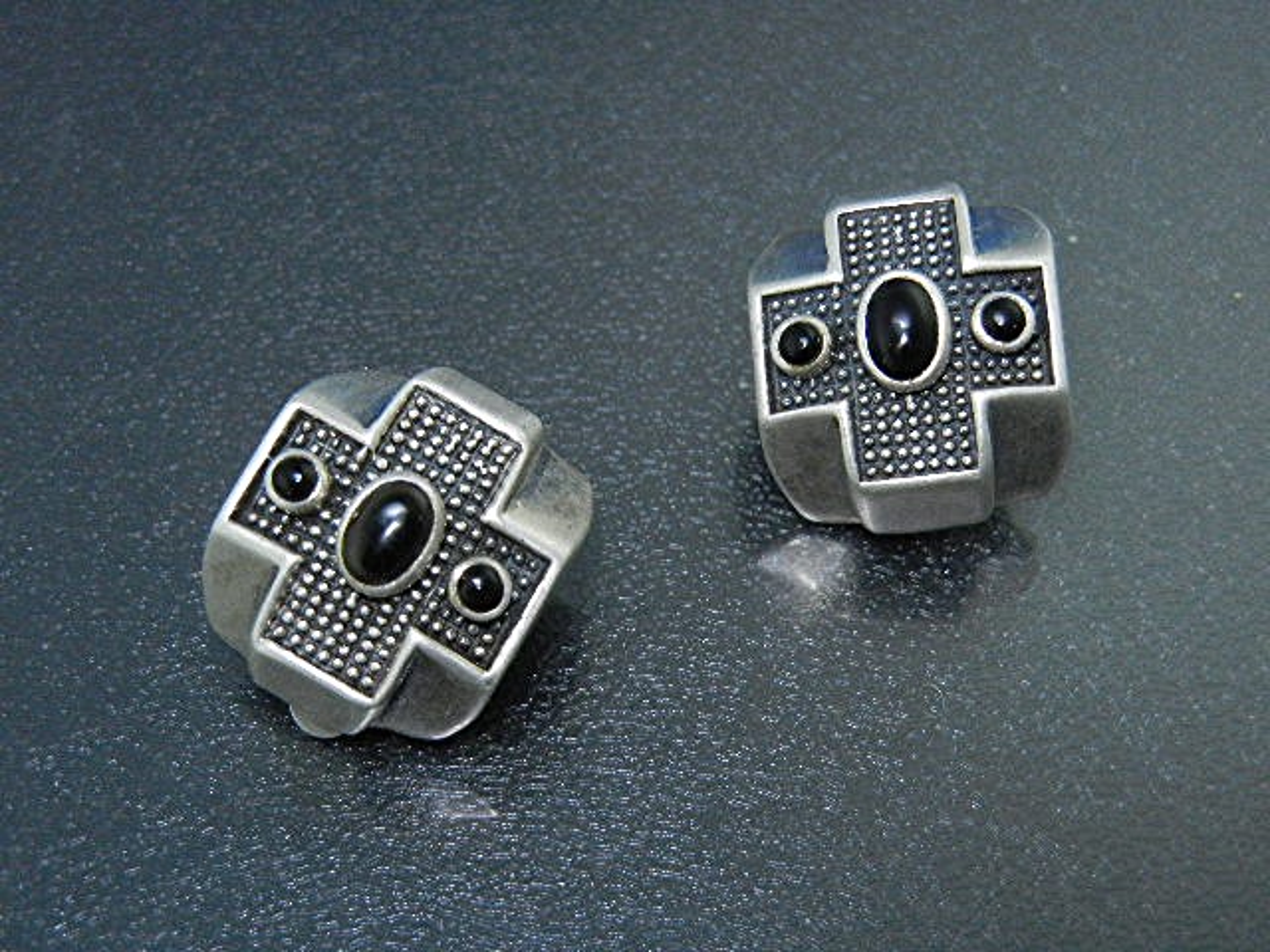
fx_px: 2165
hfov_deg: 32.7
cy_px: 476
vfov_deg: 24.8
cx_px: 635
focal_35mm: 59
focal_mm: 10.6
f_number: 8
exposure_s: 1/30
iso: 800
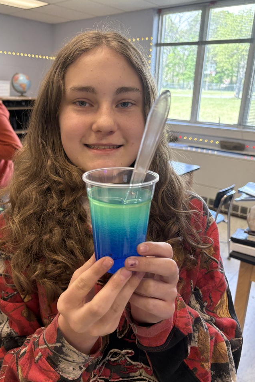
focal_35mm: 29
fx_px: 308
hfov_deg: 44.8
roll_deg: -1.9
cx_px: 106
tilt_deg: -17.2
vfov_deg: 63.6
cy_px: 188
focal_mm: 5.96
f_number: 1.6
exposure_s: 1/60
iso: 160
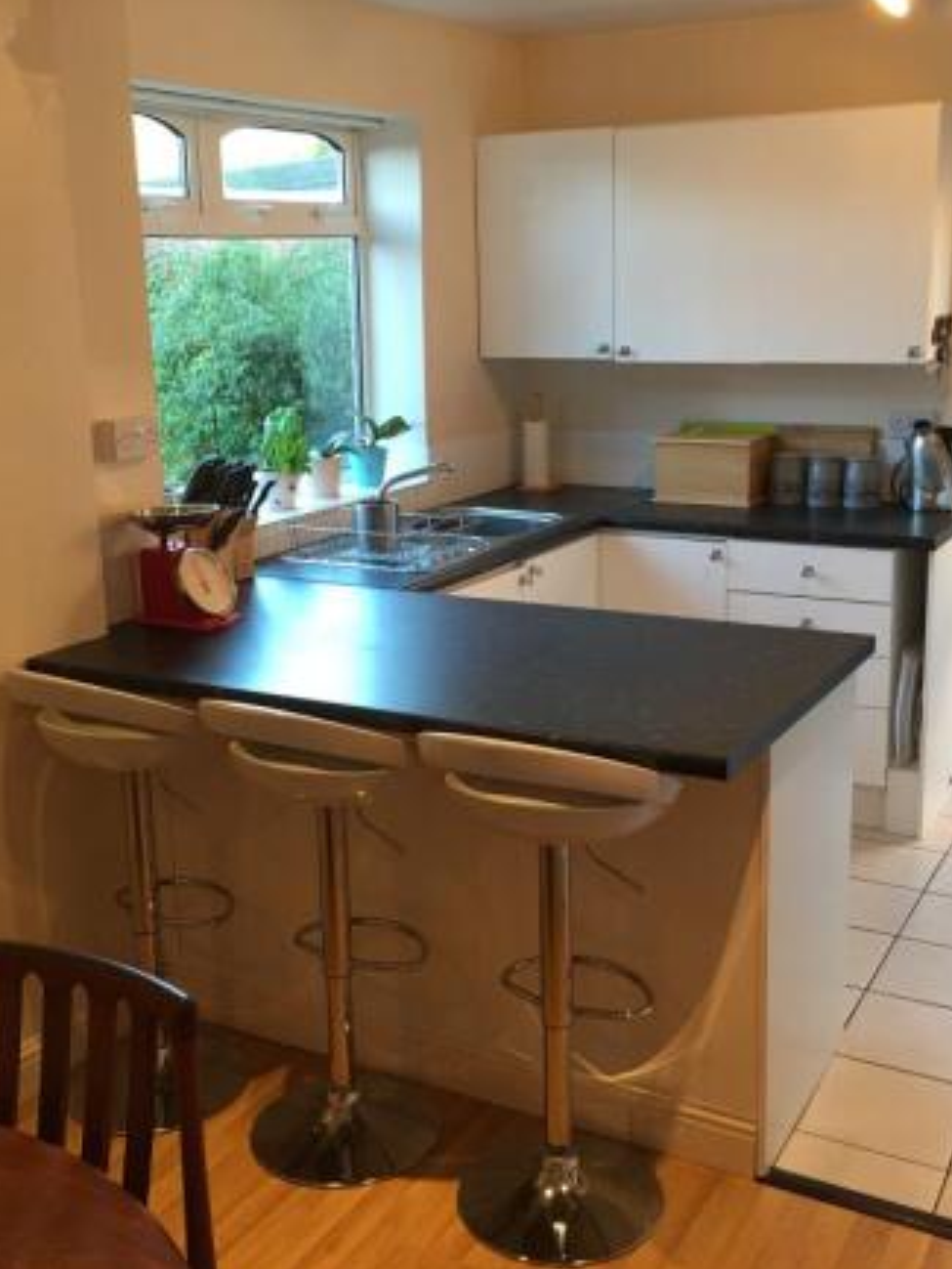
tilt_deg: -13.4
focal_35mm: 39
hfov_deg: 36.8
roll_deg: +0.5
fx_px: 1429
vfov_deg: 47.9
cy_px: 634
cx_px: 502
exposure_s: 1/17
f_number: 2.2
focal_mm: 4.15
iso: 32
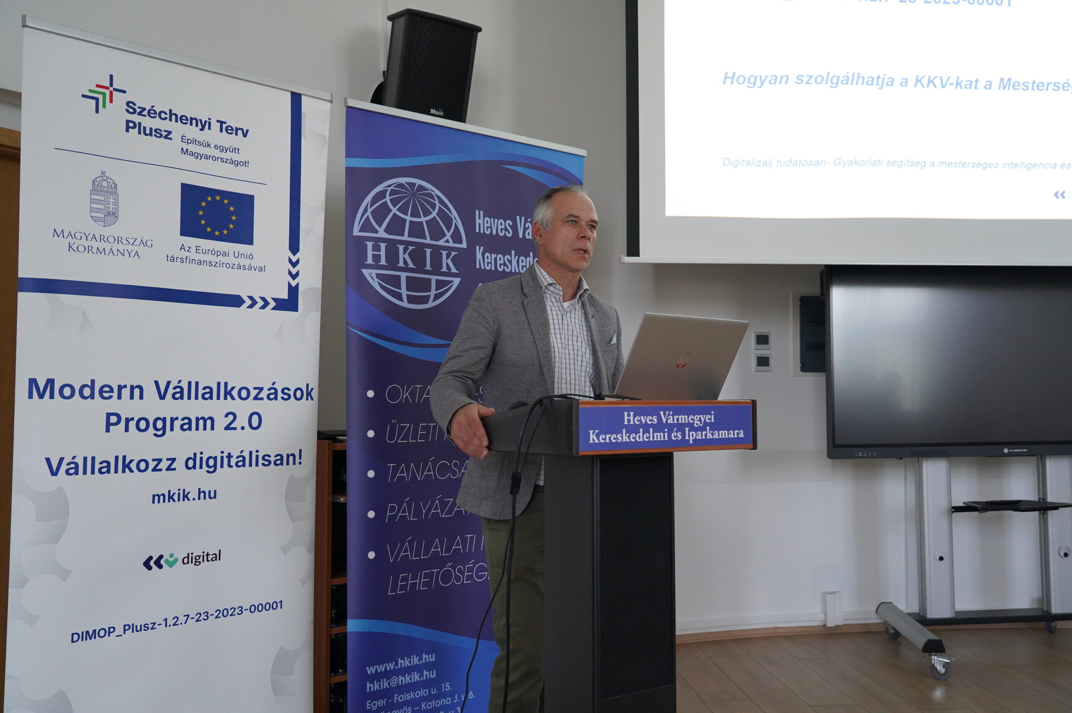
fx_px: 952
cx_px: 536
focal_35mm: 32
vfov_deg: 41.0
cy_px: 356
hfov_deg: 58.8
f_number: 4
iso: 3200
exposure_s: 1/160
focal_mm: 32
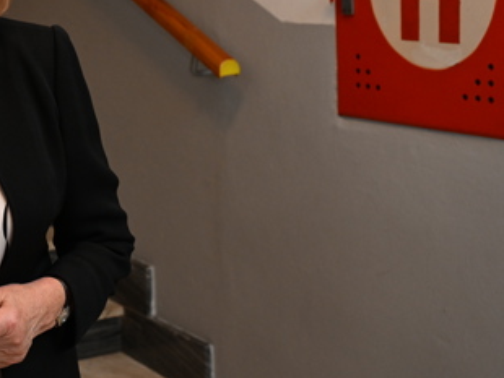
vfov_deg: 19.1
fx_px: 1122
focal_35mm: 77
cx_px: -15
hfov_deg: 24.1
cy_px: 148
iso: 2000
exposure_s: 1/160
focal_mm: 36
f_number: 4.5
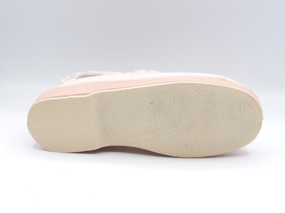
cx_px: 142
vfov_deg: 24.8
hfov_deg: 32.7
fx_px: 486
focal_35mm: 59
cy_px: 106
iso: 100
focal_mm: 6
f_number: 4
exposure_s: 1/200
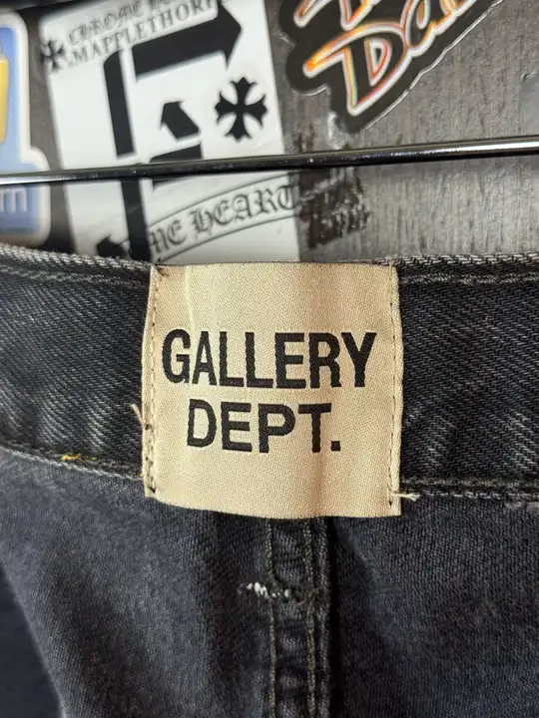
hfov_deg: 30.3
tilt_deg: -4.6
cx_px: 270
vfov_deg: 39.7
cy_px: 359
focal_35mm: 48
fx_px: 997
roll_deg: +0.3
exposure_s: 1/100
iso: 125
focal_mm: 6.76
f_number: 1.78
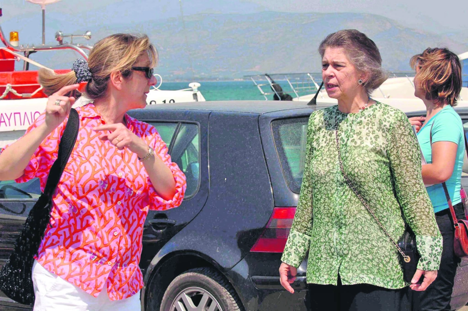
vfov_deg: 13.0
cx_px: 234
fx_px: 1363
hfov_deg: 19.5
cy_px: 156
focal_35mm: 105
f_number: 10
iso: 320
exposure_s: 1/400
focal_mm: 70
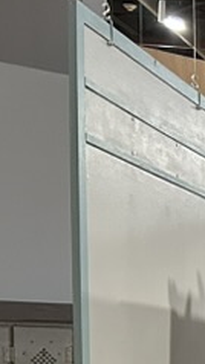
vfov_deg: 16.9
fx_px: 1178
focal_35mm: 122
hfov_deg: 7.5
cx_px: 770
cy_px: 427
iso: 400
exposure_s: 1/40
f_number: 1.5
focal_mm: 5.7
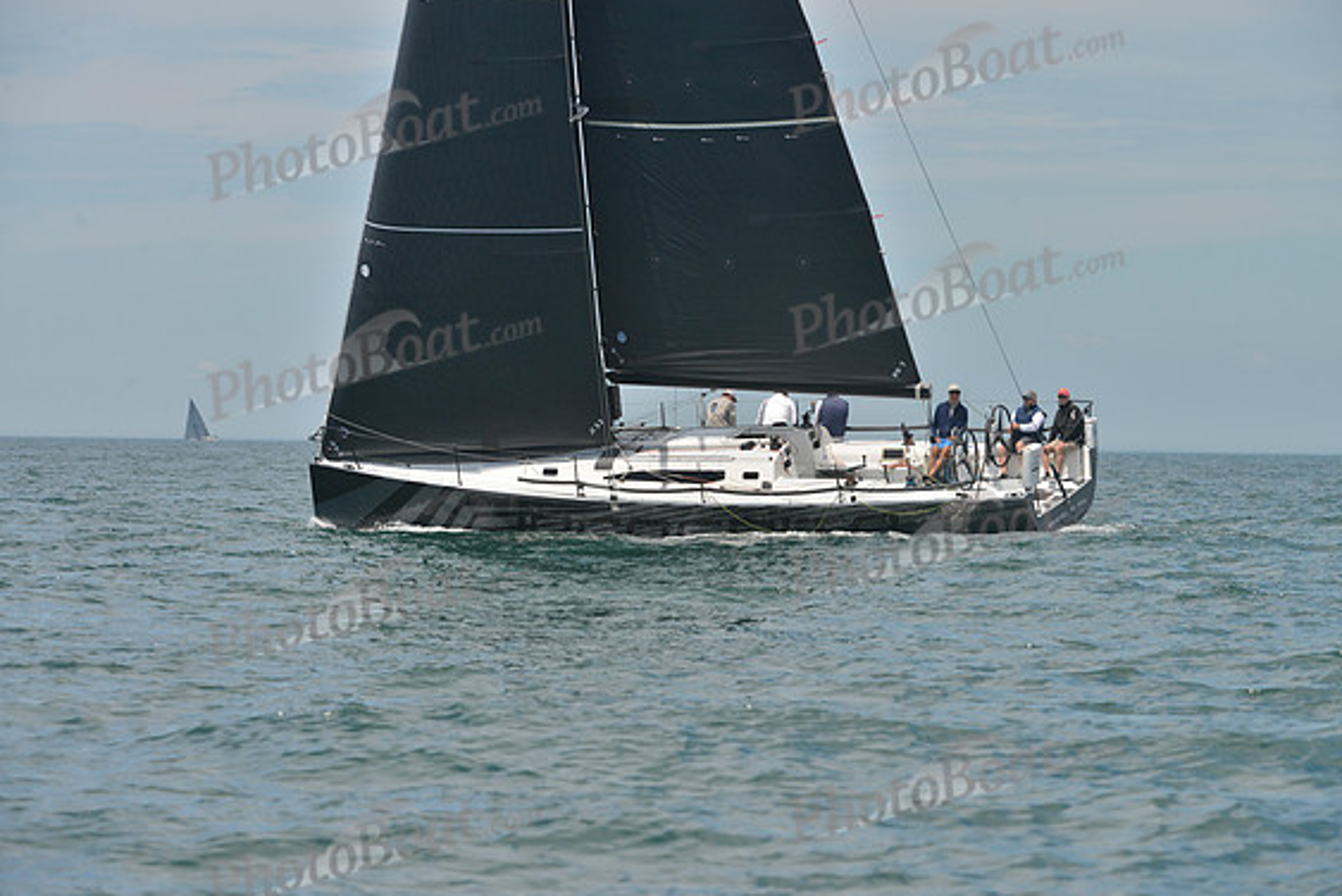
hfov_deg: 10.0
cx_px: 667
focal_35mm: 206
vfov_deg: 6.7
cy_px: 449
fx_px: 7683
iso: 280
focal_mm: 200
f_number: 9
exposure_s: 1/800
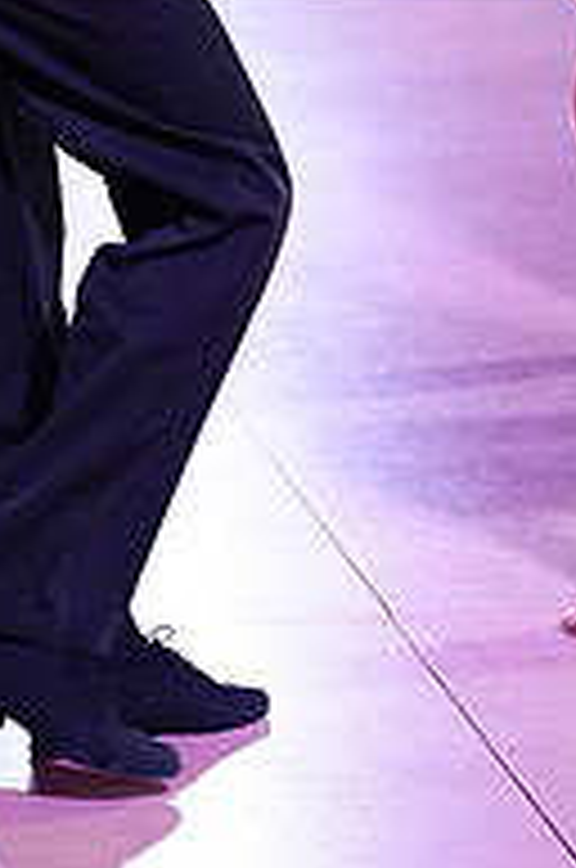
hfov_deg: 6.1
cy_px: -157
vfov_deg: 9.0
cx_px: 313
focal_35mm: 226
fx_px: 5443
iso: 2000
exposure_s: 1/500
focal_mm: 75
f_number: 2.8
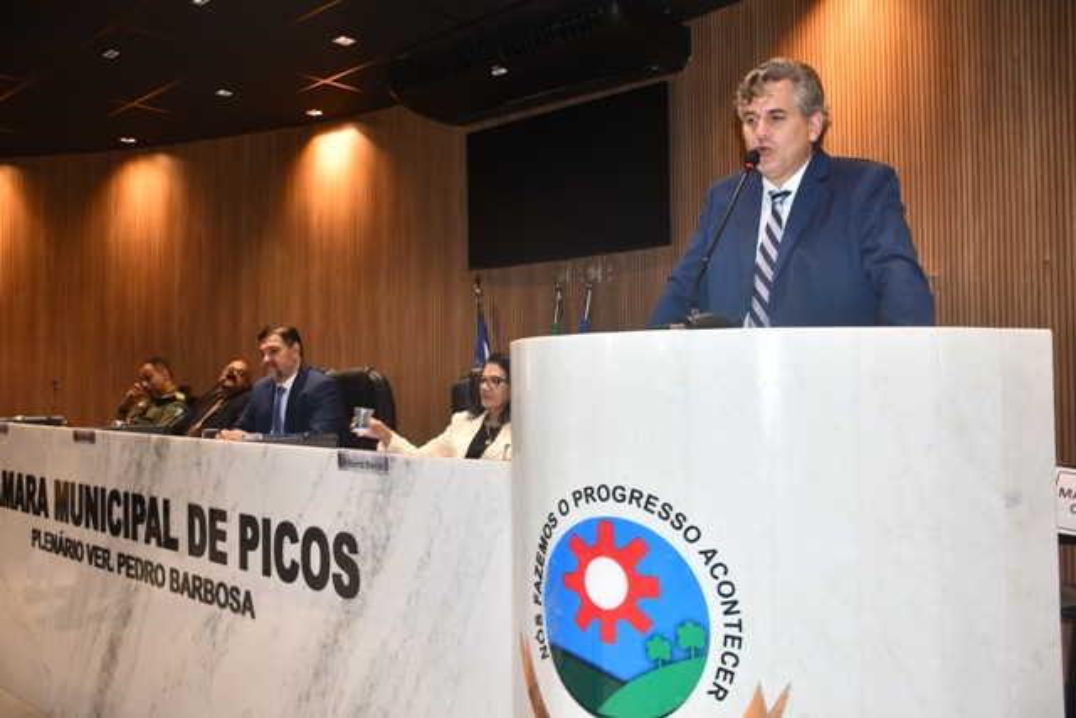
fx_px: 897
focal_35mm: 30
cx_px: 538
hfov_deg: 61.9
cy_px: 359
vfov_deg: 43.6
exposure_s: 1/60
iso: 720
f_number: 3.5
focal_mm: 20
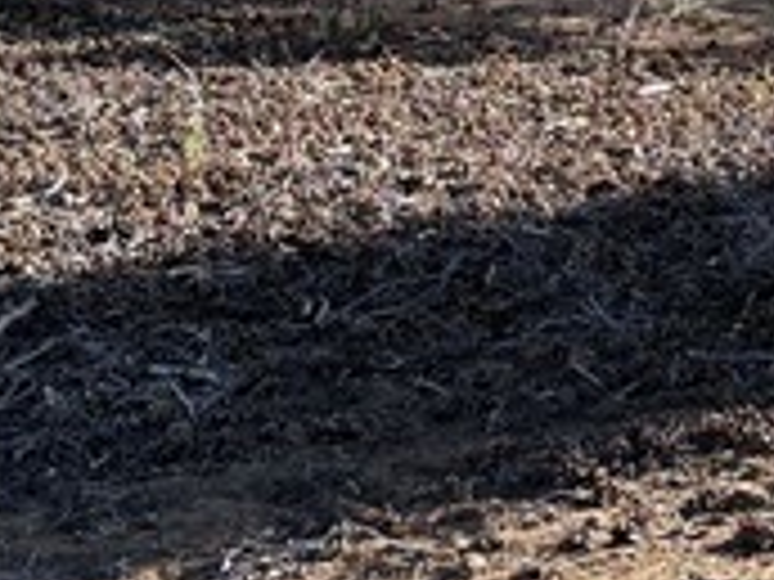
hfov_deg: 13.5
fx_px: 3197
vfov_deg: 10.0
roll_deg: -1.9
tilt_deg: +6.8
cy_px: -355
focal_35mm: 143
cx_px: 878
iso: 100
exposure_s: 1/1122
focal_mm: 6.76
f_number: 1.78
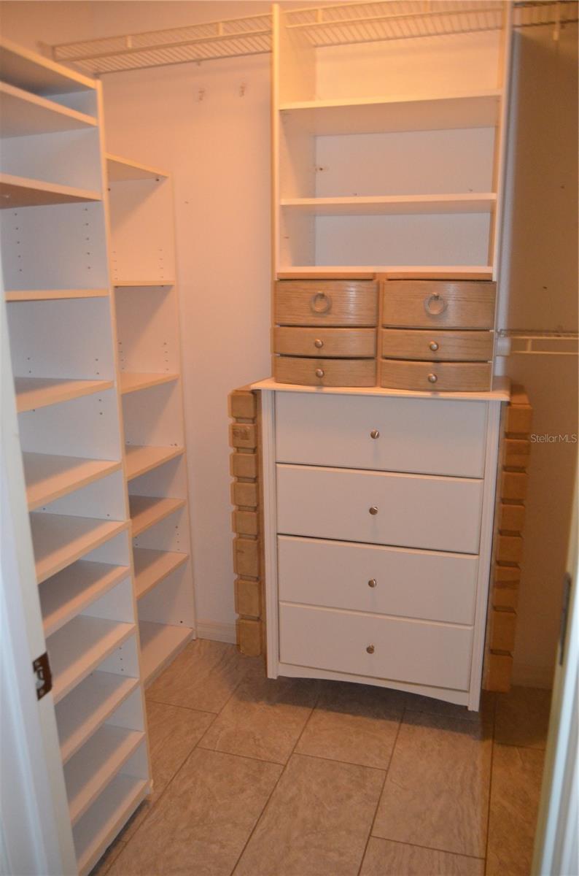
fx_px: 655
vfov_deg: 67.5
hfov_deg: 47.7
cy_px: 438
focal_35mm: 27
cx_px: 290
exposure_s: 1/60
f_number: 3.5
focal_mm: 18
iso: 2800
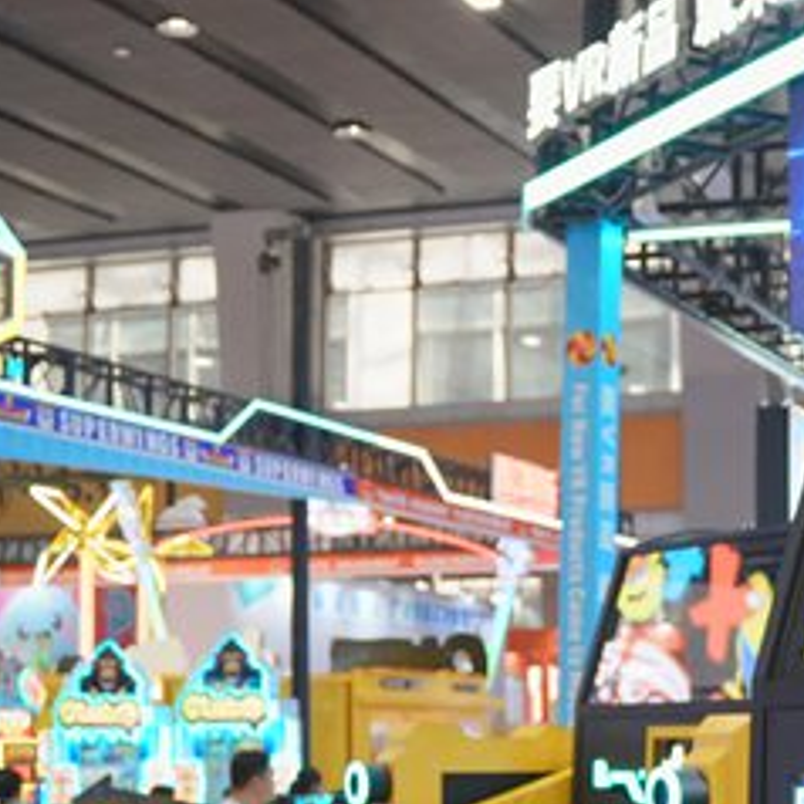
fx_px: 2102
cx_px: 946
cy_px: 627
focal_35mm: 80
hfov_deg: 20.4
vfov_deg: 21.4
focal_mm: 28
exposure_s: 1/250
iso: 500
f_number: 2.8
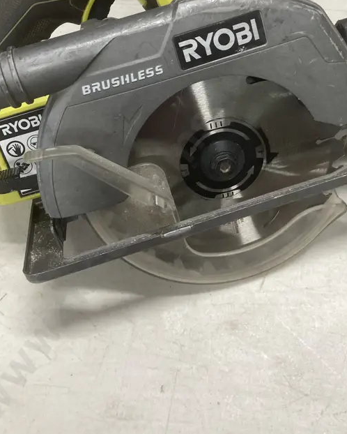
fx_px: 577
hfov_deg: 33.4
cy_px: 132
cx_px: 198
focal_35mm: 45
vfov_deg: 40.4
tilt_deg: -57.3
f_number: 1.8
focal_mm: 3.99
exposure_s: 1/50
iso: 80
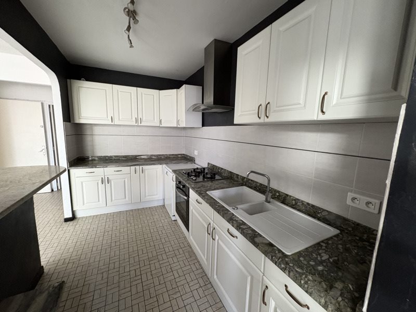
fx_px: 168
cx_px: 208
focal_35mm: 14
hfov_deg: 102.1
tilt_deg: -8.1
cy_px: 156
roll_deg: -0.5
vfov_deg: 85.7
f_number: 2.2
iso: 400
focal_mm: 2.22
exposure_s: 1/60
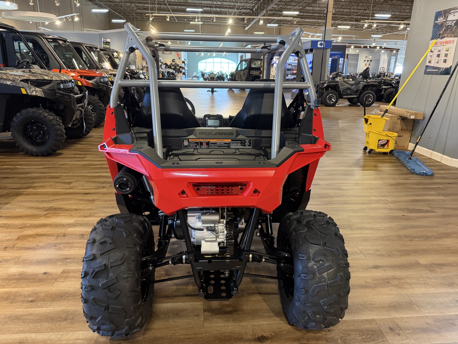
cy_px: 172
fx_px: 318
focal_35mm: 24
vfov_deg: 56.8
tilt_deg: -18.9
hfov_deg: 71.6
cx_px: 229
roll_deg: -0.7
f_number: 1.78
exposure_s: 1/60
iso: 400
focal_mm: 6.76
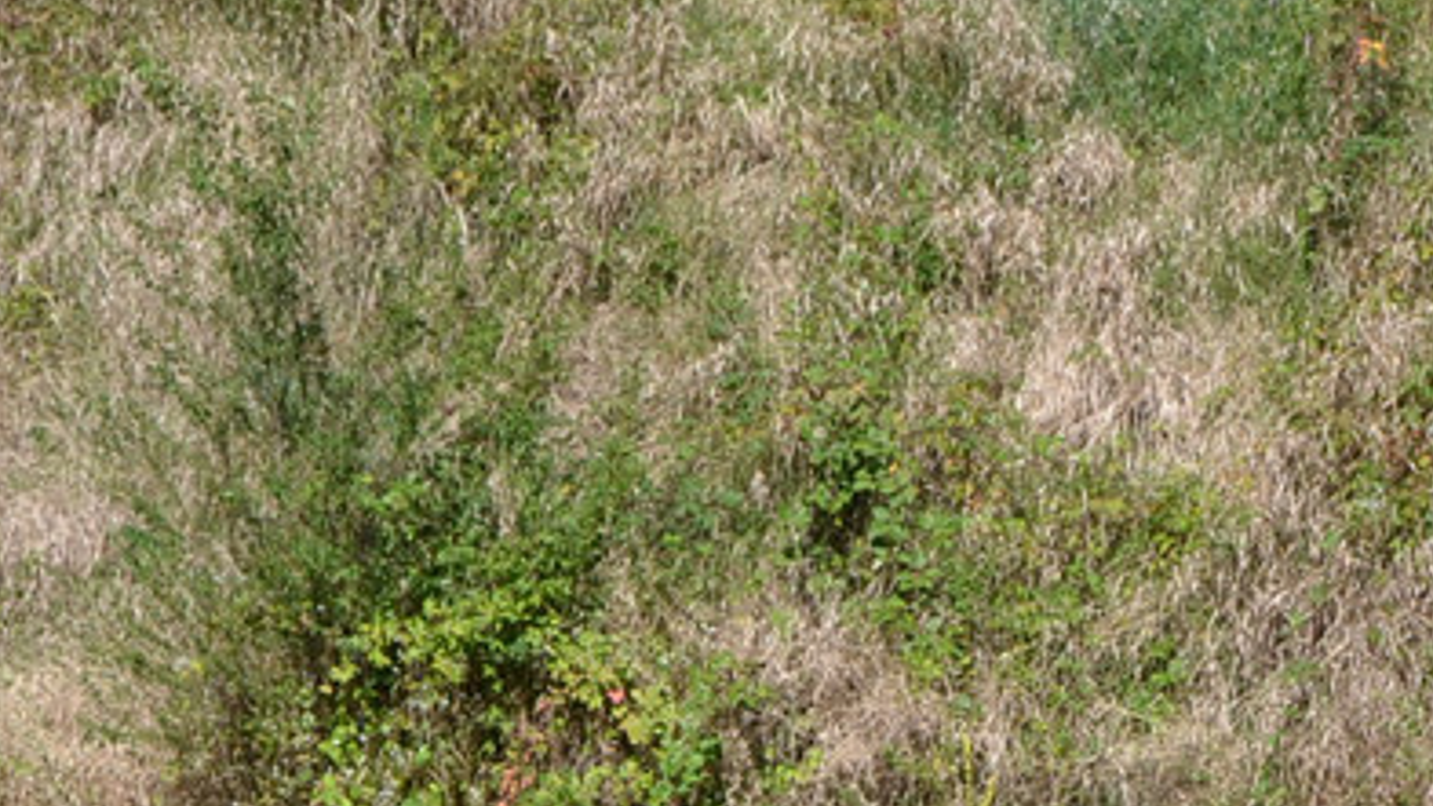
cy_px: 1422
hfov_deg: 26.0
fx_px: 3100
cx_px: 686
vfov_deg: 13.4
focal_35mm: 82
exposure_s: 1/200
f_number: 7.1
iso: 100
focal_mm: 17
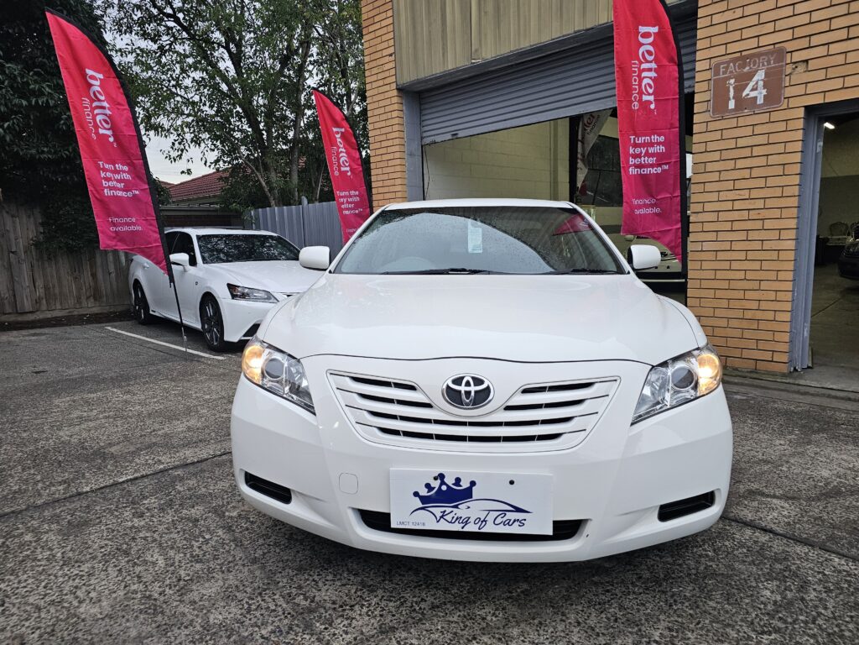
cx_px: 430
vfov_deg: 58.9
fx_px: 571
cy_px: 322
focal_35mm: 23
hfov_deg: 73.9
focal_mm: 6.3
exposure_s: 1/190
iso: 200
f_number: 1.7
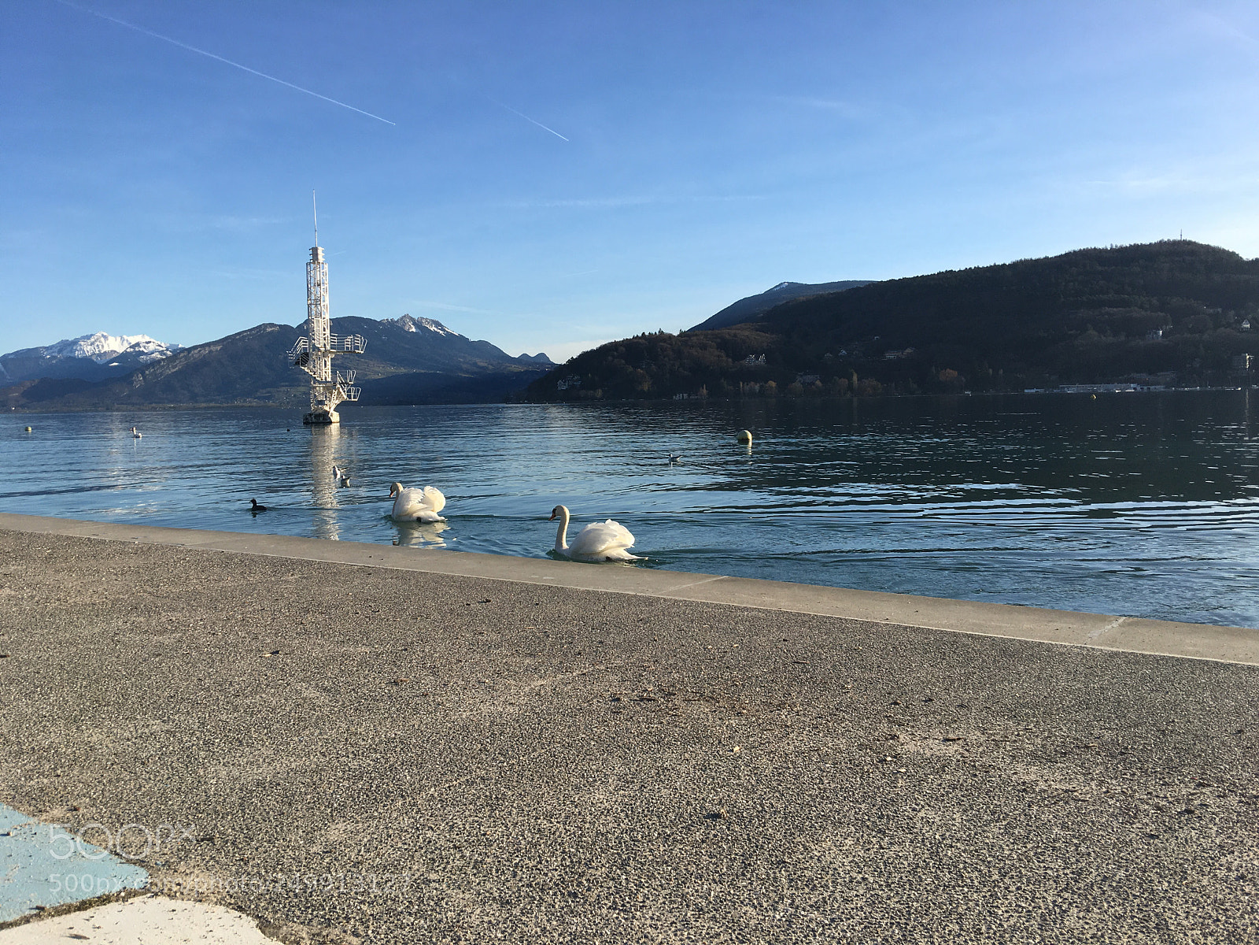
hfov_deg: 61.7
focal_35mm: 29
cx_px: 630
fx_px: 1055
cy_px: 472
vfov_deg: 48.2
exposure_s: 1/1304
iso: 25
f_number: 2.2
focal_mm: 4.15
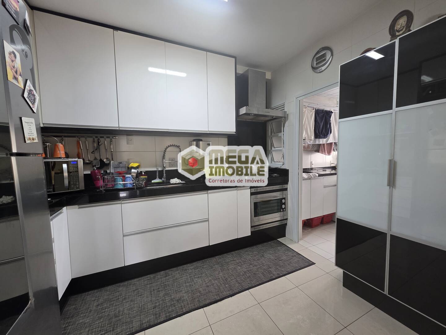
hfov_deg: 106.2
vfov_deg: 89.9
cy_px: 168
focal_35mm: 13
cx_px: 223
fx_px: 167
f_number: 1.9
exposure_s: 1/60
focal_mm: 2.2
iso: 200
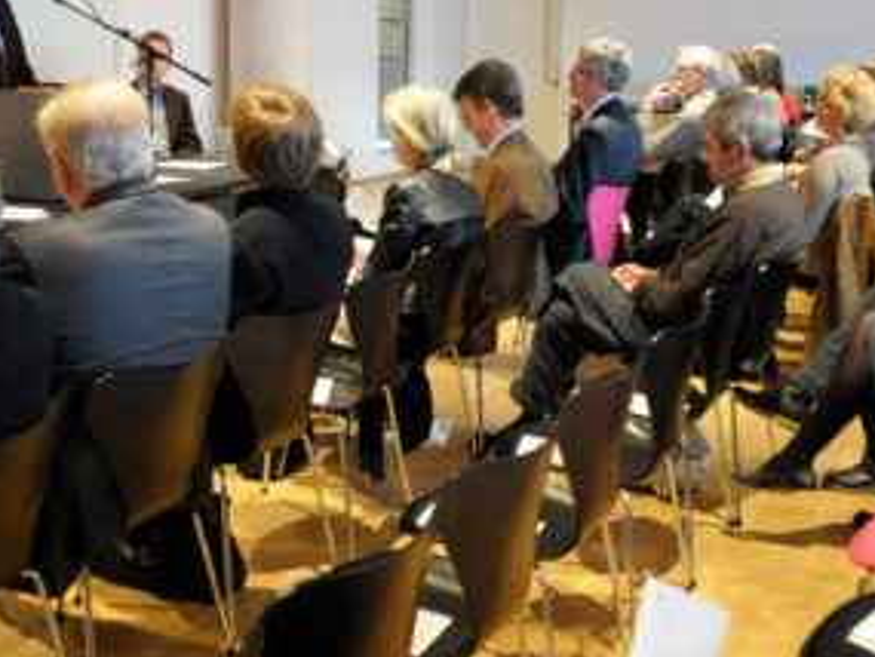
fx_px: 1281
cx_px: 485
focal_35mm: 51
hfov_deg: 37.7
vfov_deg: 28.7
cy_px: 259
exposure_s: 1/60
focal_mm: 25
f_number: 2.8
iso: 1600
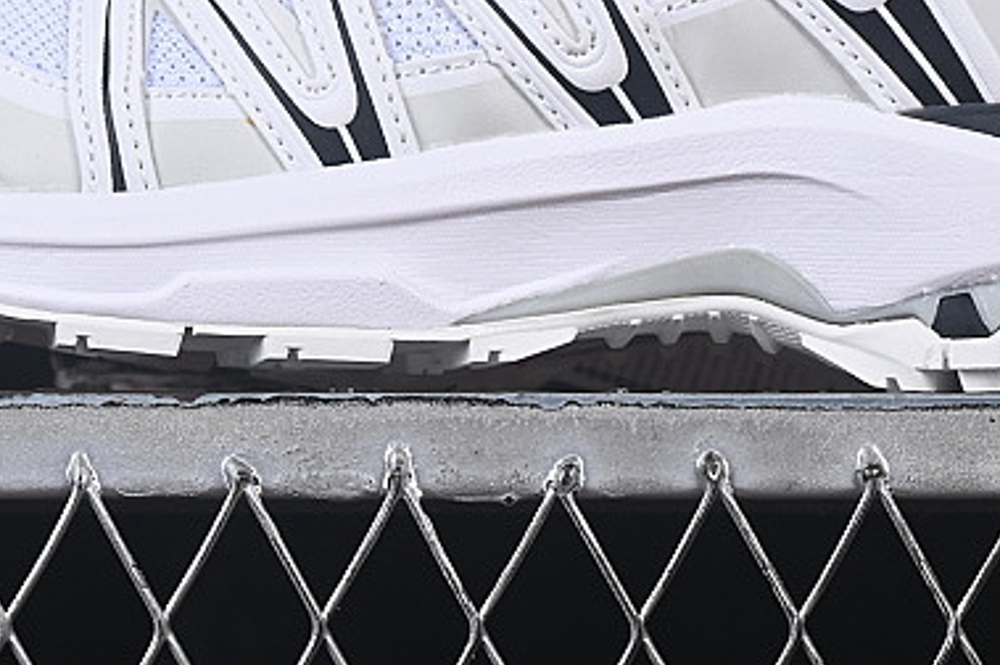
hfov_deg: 9.6
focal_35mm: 214
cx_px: 557
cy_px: -201
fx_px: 5939
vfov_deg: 6.4
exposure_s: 1/80
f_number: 8
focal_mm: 50
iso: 160
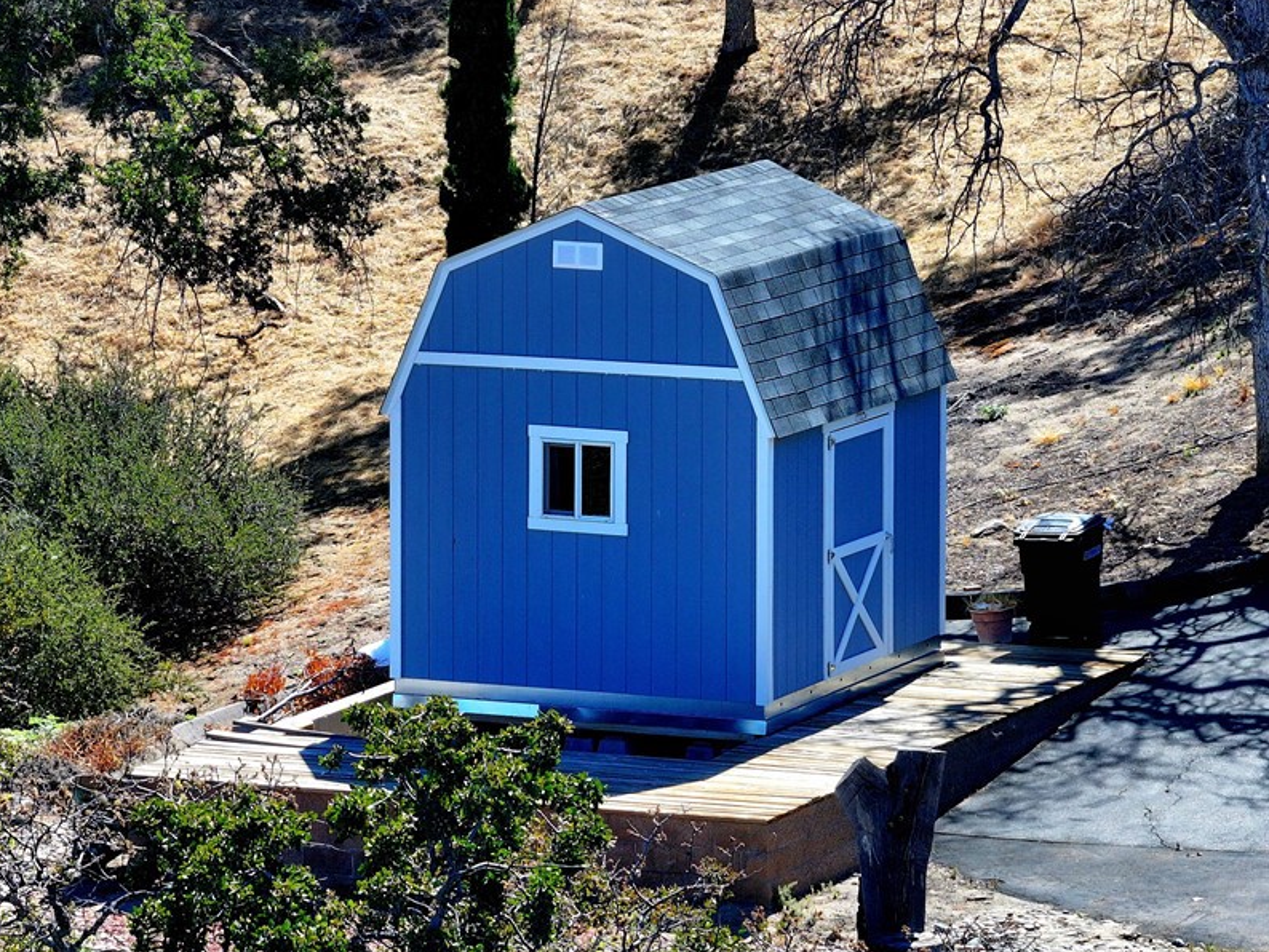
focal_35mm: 214
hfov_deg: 9.2
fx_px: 7847
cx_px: 682
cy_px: 482
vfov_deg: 6.9
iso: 100
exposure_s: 1/50
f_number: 3.4
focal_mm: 30.71
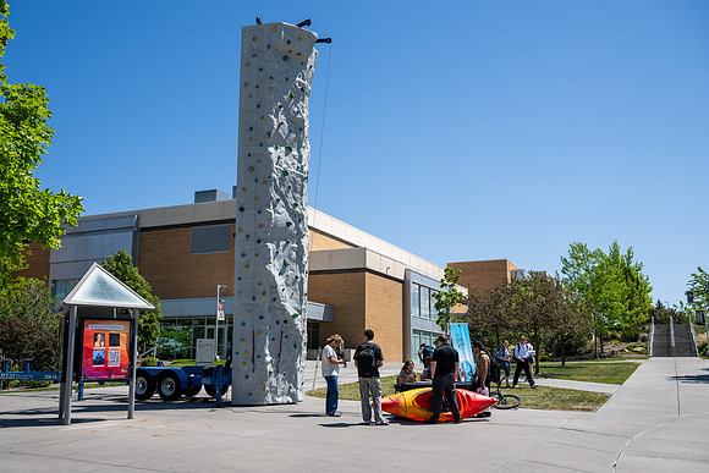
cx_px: 354
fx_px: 700
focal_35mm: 36
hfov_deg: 53.7
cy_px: 236
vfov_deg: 37.3
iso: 200
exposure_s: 1/640
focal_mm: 34.5
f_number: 8
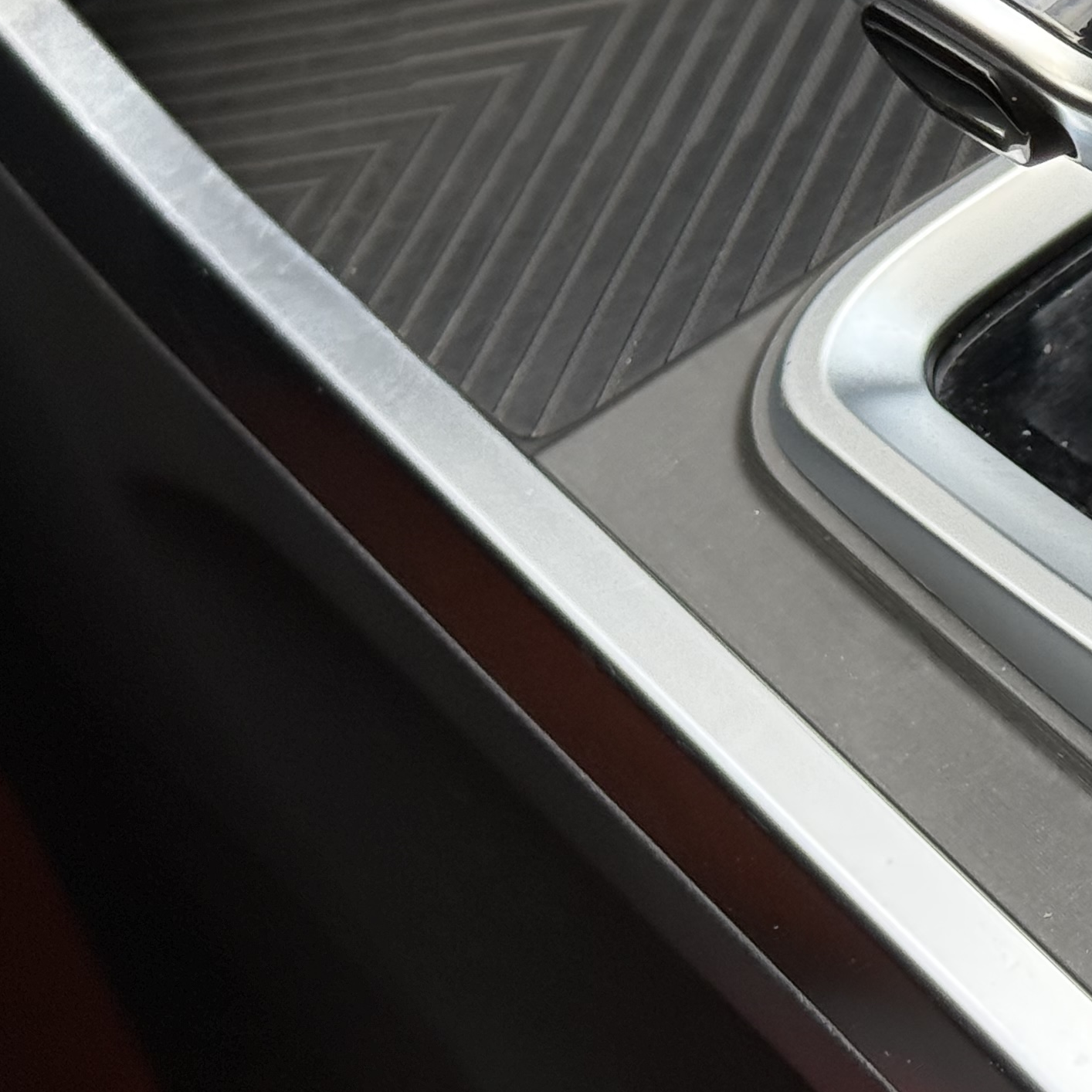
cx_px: 1359
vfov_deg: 14.3
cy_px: 243
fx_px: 4319
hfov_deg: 13.9
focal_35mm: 121
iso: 125
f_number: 1.78
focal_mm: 6.76
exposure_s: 1/233
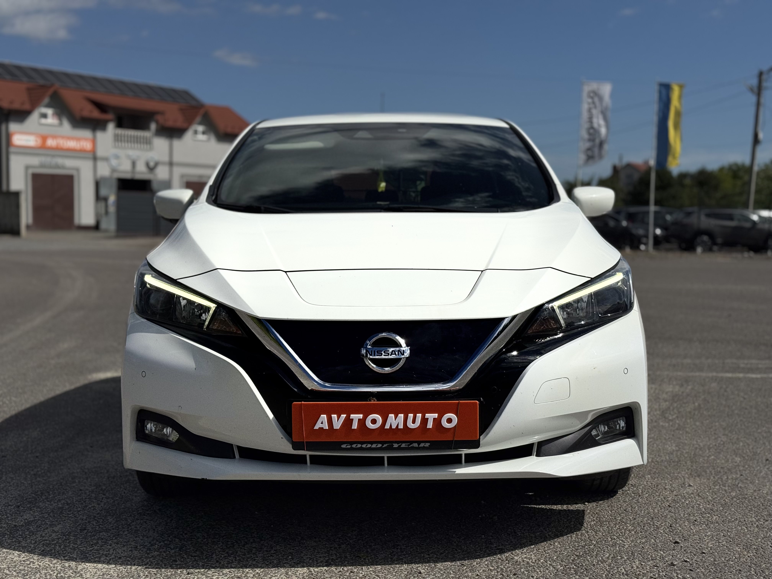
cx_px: 386
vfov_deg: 30.3
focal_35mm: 48
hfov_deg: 39.7
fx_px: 1070
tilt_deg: -3.9
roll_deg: -1.0
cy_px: 290
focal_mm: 6.76
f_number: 1.78
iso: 50
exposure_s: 1/28571
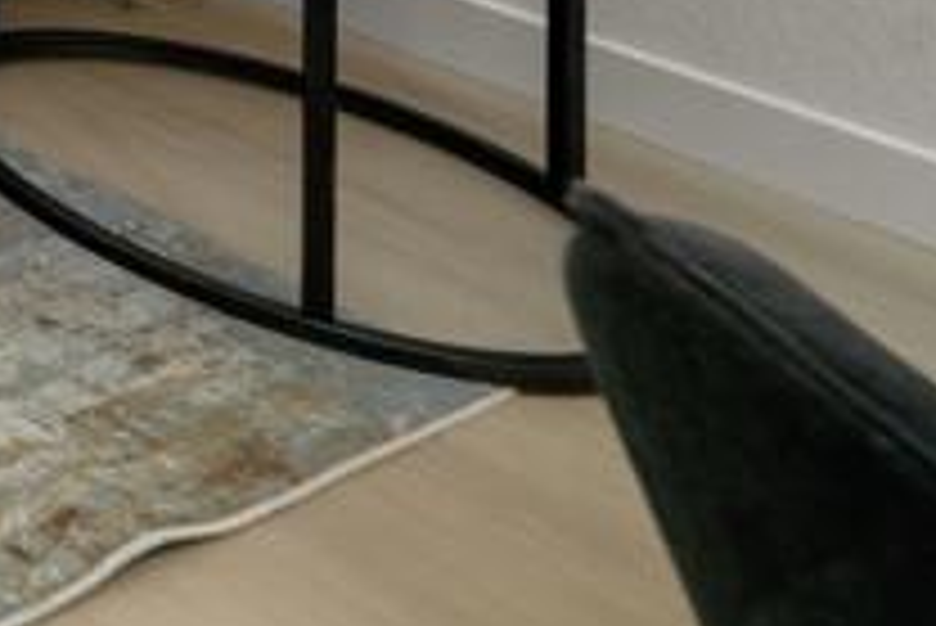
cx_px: -1346
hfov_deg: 14.8
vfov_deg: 15.0
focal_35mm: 59
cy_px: -835
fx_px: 1535
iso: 100
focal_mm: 12
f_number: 7.1
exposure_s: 1/2
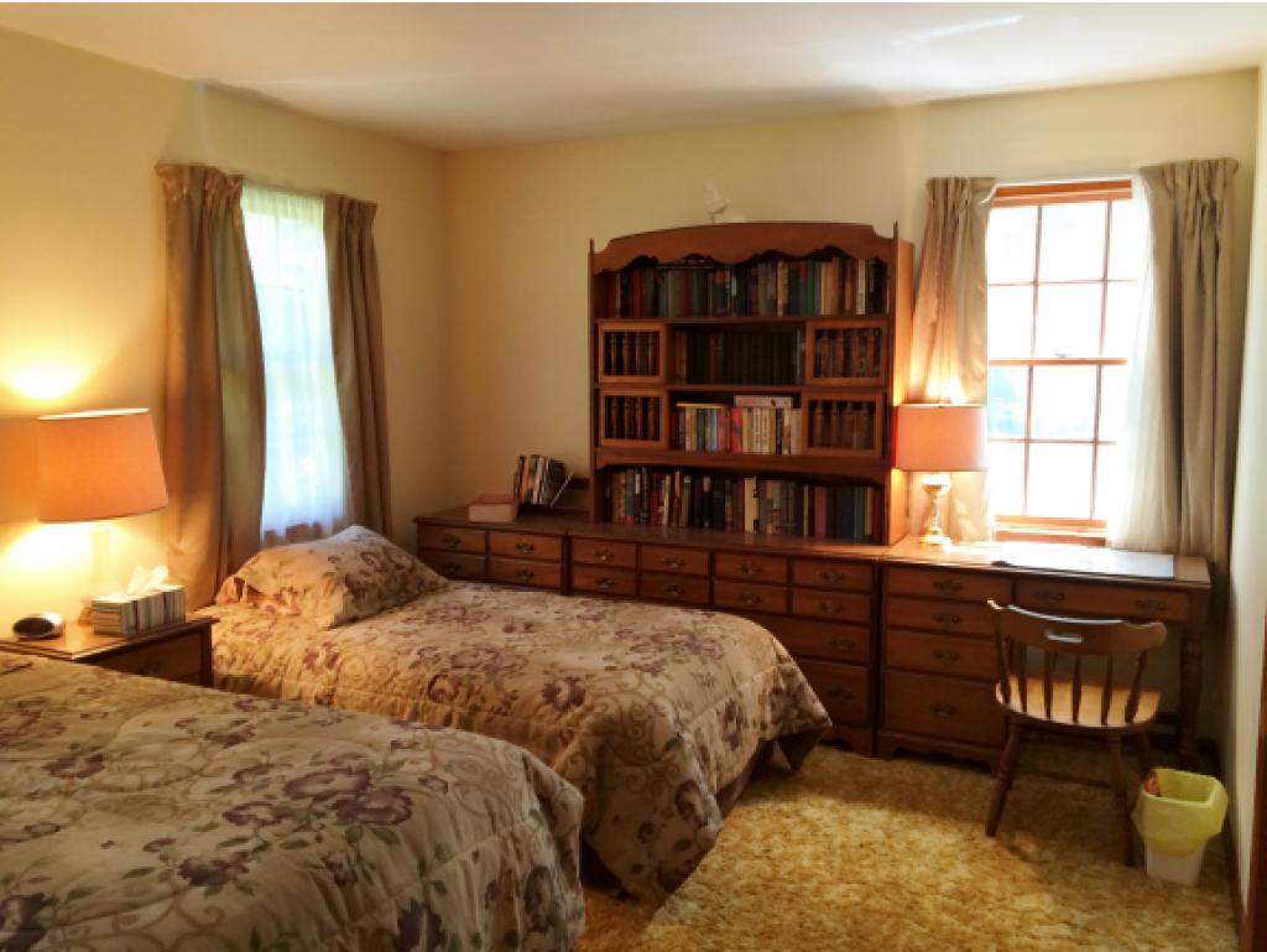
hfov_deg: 61.6
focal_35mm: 29
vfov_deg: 48.3
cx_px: 634
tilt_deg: -6.2
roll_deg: +0.1
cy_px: 476
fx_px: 1062
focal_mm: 4.15
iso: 80
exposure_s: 1/30
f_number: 2.2
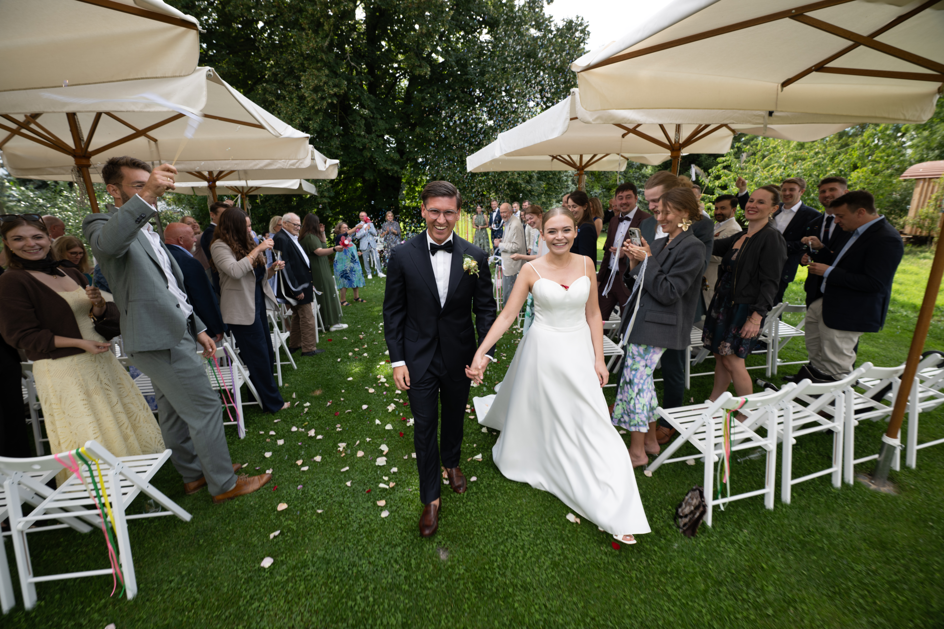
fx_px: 367
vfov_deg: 81.2
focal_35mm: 14
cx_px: 472
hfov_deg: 104.3
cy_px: 314
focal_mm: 14
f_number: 5.6
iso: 100
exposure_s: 1/80
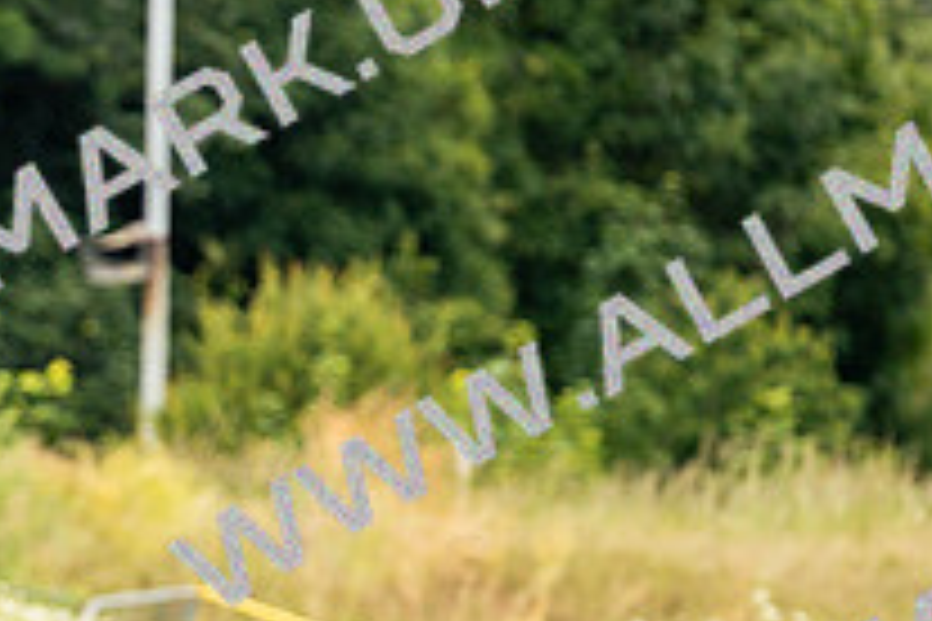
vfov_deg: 0.8
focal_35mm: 1683
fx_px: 43568
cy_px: 682
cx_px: -158
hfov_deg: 1.2
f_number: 6.3
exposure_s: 1/2000
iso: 500
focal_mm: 600
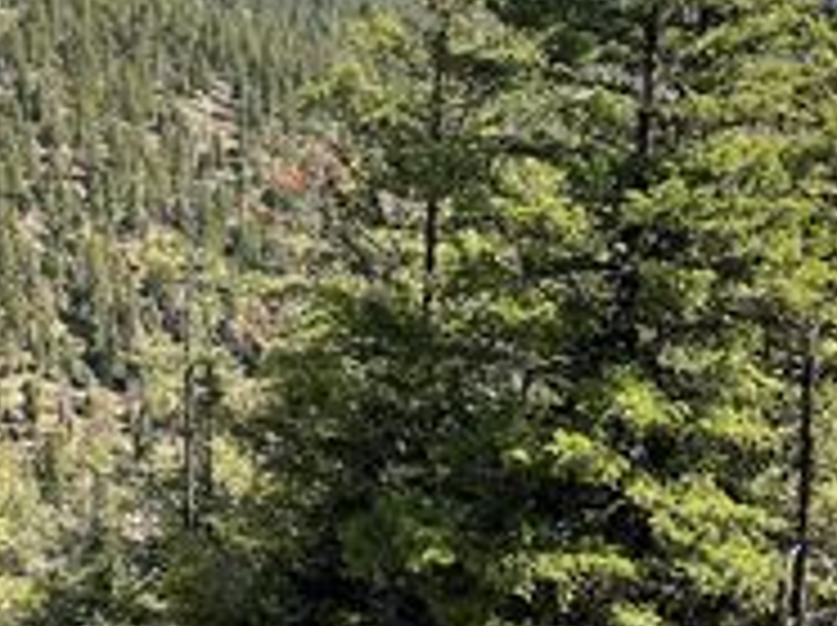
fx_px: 1884
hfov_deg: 24.3
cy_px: 115
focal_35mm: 78
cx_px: 63
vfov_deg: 18.7
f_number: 1.8
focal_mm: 3
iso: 16
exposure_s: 1/1675
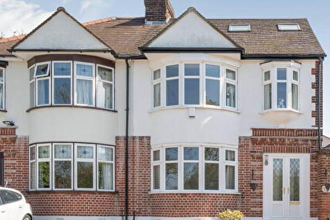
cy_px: 116
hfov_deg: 42.3
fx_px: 412
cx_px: 246
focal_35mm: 45
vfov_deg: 29.9
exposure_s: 1/640
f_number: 8
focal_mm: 18
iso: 400
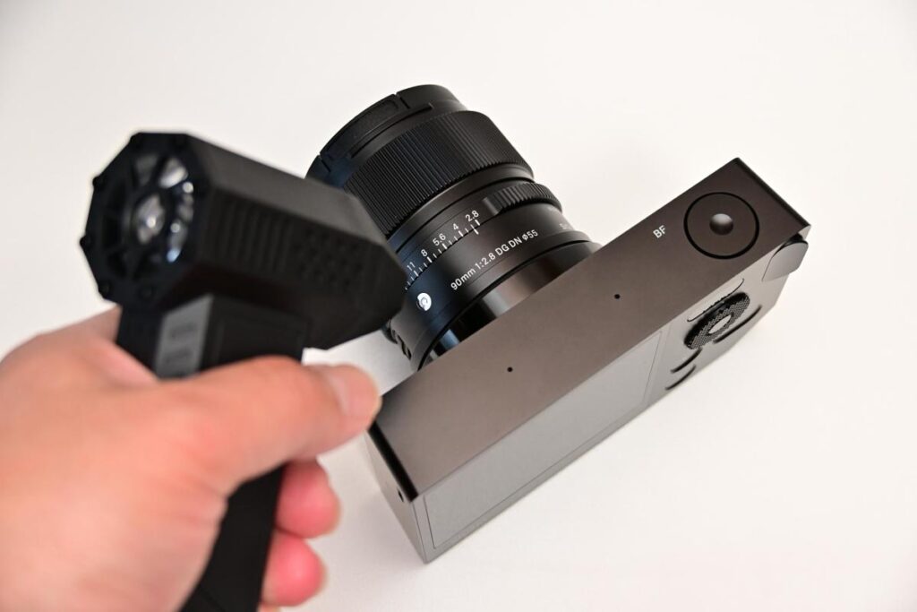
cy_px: 306
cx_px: 458
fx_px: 1337
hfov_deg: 37.8
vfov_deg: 25.8
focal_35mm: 52
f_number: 4.2
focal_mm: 35
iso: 800
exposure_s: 1/125
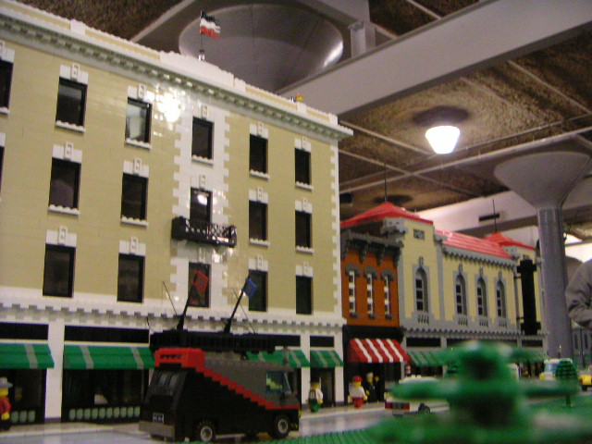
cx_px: 296
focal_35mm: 37
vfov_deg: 38.7
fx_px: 633
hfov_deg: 50.1
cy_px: 222
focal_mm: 4.8
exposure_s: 1/60
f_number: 2.8
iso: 400
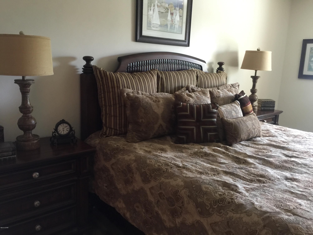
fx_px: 262
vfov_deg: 48.2
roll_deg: -1.8
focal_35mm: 29
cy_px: 118
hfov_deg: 61.7
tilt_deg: -11.3
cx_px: 156
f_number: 2.2
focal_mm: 4.15
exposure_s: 1/4
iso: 64
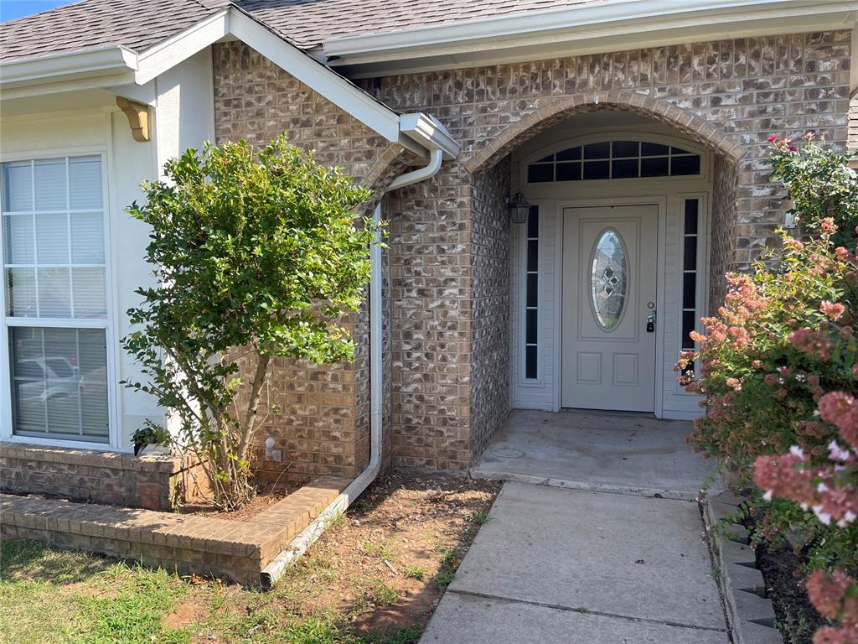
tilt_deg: -2.9
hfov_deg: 69.4
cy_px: 322
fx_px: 620
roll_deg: +0.9
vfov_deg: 54.9
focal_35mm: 25
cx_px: 429
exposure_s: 1/818
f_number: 1.6
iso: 32
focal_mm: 5.1
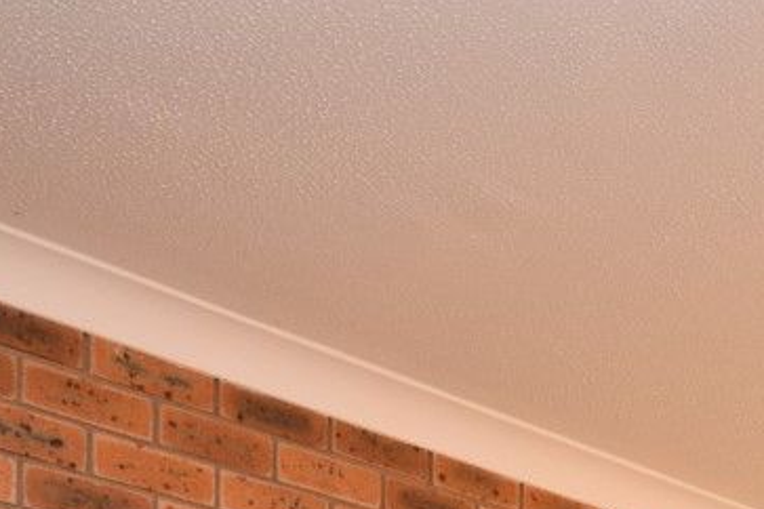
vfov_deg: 15.5
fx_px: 1422
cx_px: 739
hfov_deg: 28.5
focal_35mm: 67
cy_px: 1066
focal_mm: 10
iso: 800
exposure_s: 1/100
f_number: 5.6
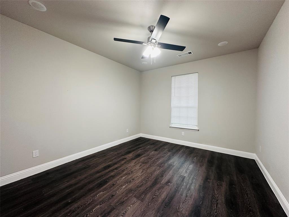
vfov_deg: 85.7
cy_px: 108
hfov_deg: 102.1
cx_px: 144
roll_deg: -1.2
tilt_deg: -1.1
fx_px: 117
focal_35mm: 14
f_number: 2.2
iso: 200
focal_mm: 2.22
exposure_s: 1/60
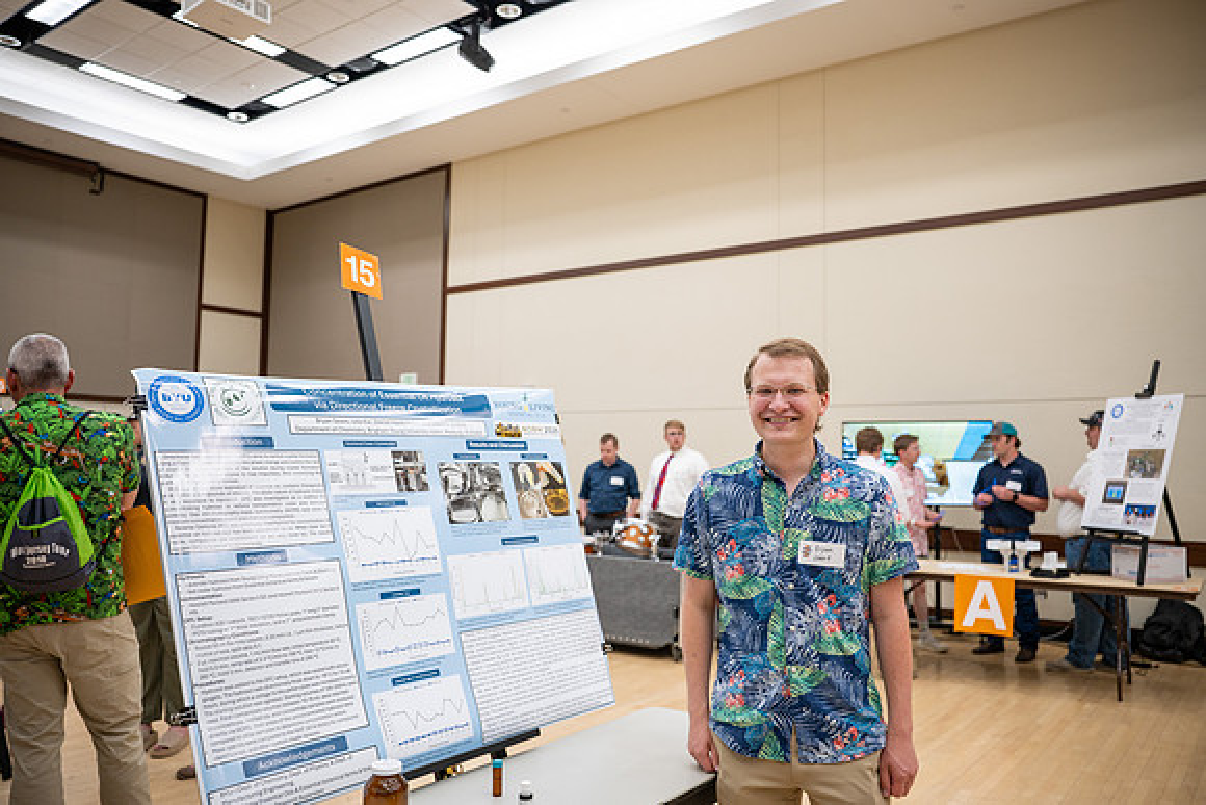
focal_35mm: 28
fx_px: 921
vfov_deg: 47.2
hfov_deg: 66.4
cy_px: 402
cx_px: 603
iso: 720
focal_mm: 27.5
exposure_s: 1/160
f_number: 2.8
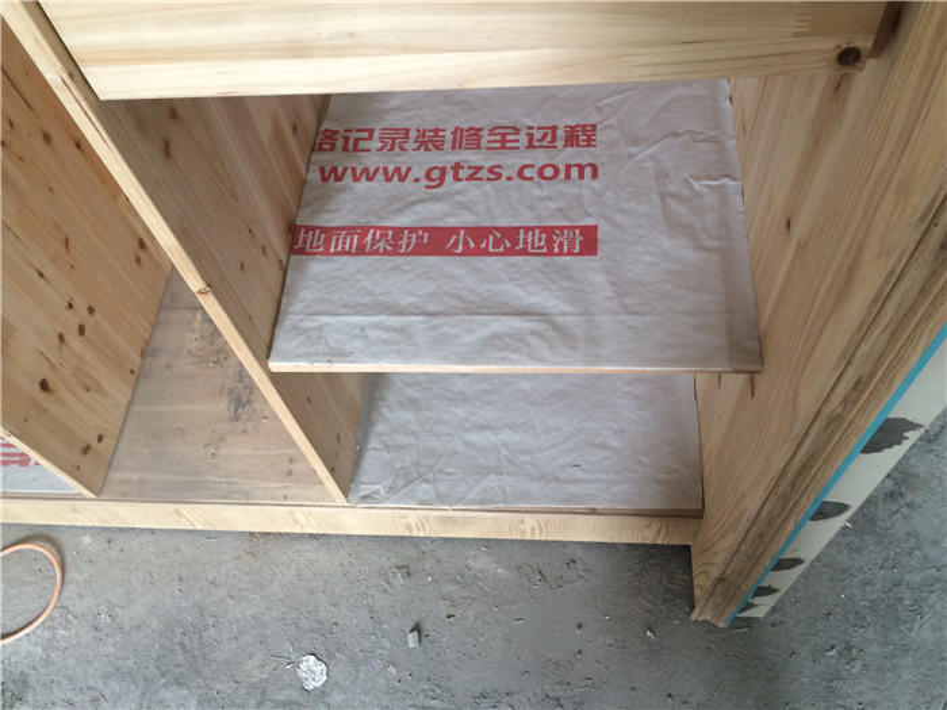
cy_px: 355
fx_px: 793
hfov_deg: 61.7
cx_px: 474
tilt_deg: -59.7
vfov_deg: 48.2
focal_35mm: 29
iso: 64
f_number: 2.2
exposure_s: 1/30
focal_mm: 4.15
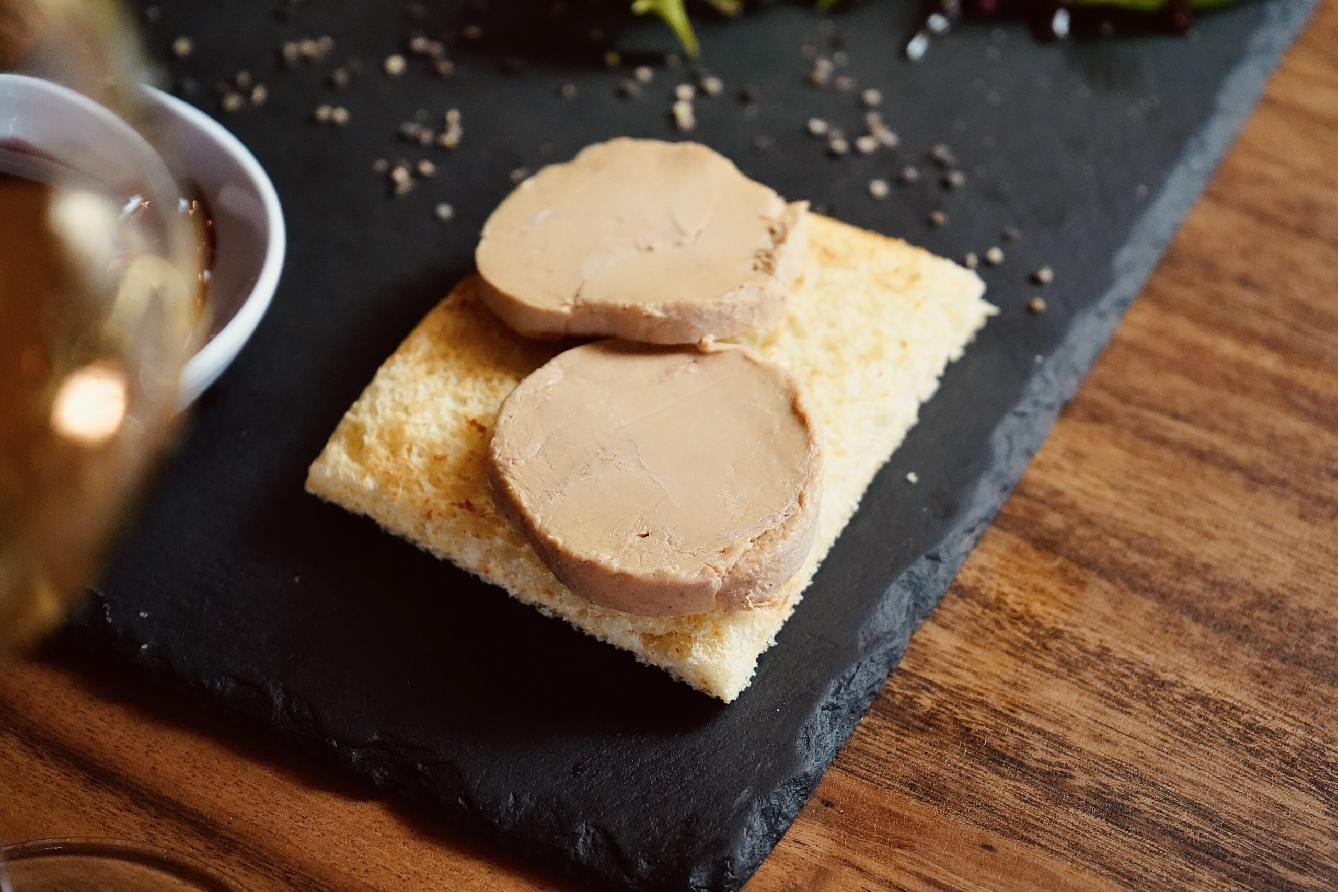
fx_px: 2527
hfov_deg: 29.7
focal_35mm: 68
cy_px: 446
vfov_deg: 20.0
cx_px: 669
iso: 6400
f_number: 5.6
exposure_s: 1/160
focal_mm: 68
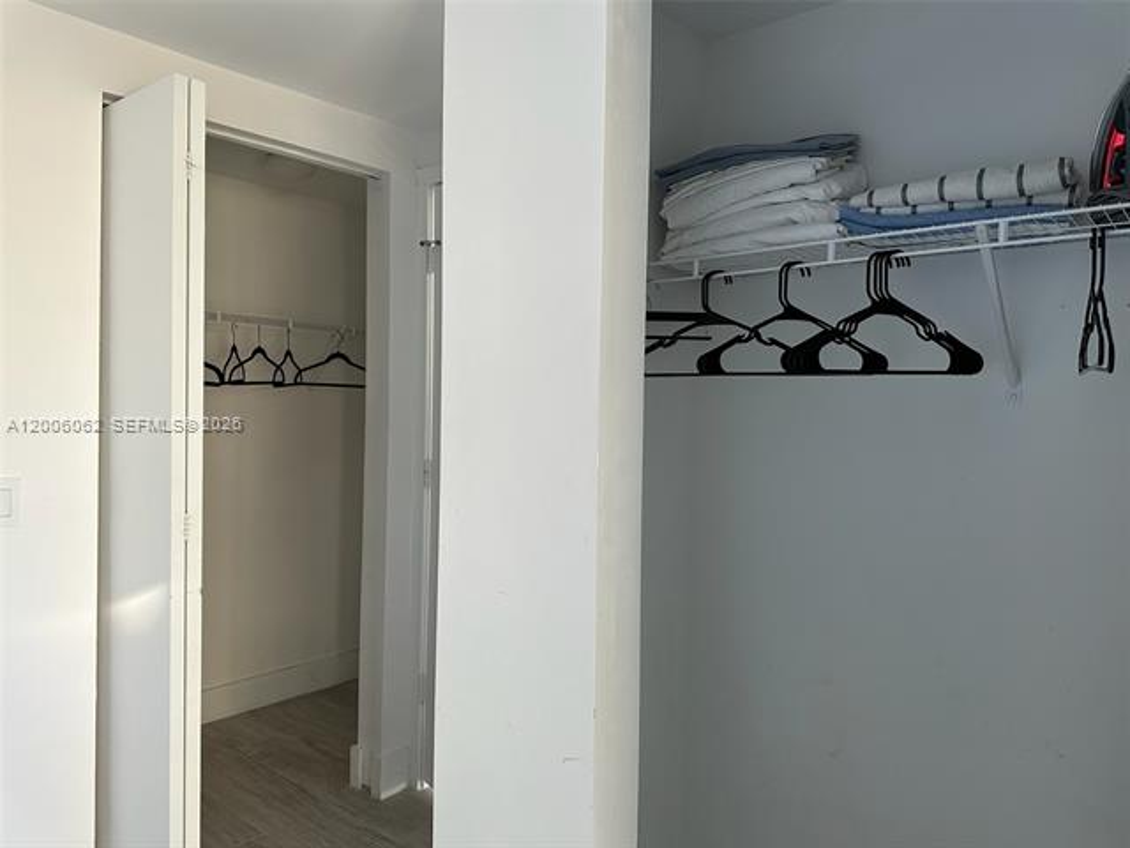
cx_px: 565
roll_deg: -1.6
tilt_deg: -1.5
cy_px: 424
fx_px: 783
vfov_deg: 56.8
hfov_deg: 71.6
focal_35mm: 24
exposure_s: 1/121
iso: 200
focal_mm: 6.86
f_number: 1.78
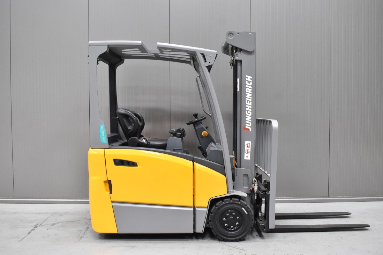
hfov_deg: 57.2
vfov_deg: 40.0
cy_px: 128
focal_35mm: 33
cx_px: 192
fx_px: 351
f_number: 5
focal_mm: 22
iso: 1600
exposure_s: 1/30
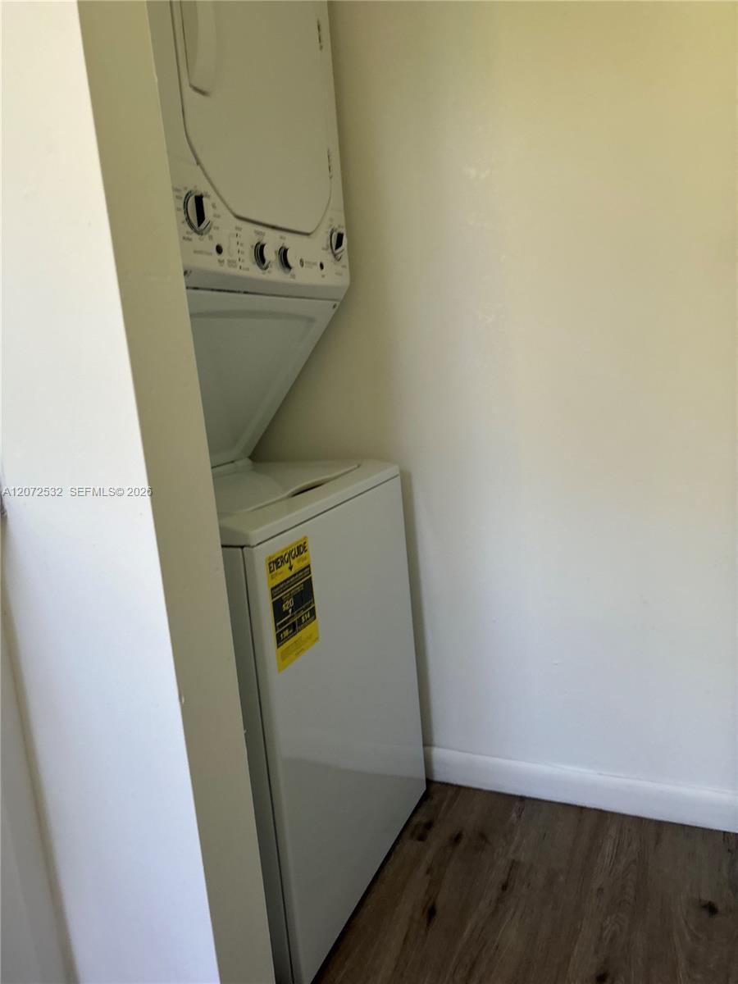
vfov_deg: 67.3
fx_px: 739
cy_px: 492
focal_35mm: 26
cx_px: 369
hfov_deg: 53.1
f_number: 1.5
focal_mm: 5.7
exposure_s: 1/121
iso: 125
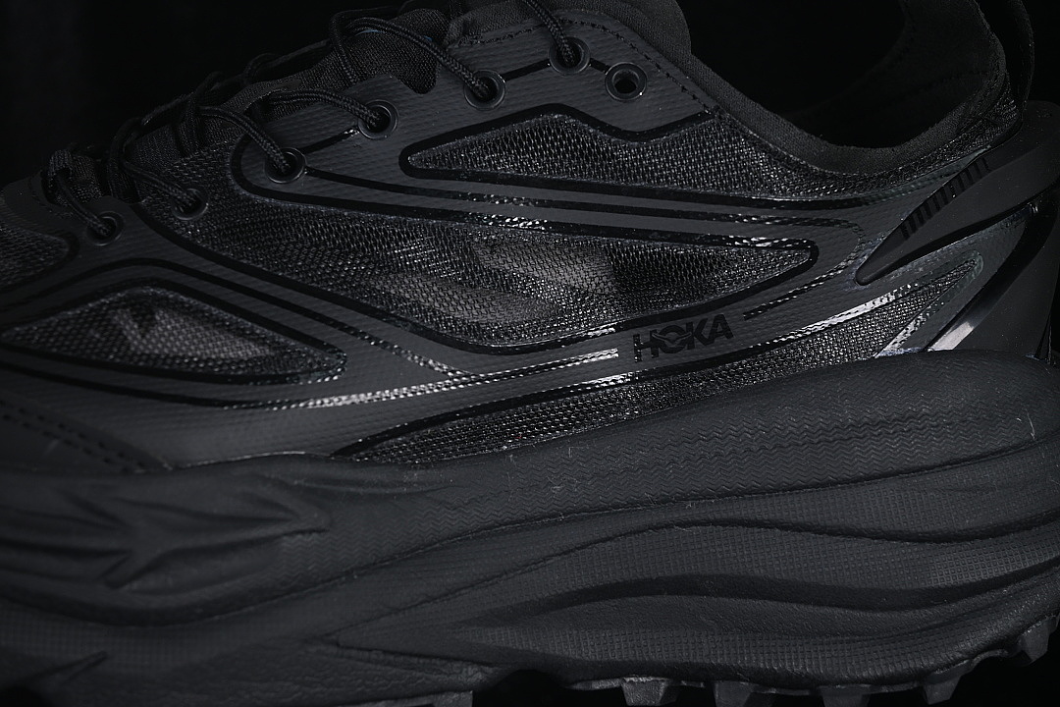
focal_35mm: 75
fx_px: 2208
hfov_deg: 27.0
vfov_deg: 18.2
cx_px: 530
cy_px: 354
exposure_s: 1/50
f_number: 6.3
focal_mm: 50
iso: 160
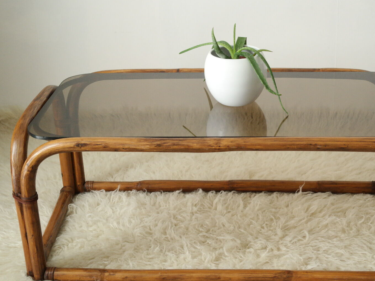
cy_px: 147
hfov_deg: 29.7
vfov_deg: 22.6
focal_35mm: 65
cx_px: 234
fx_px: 704
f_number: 5.6
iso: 1600
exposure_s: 1/25
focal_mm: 35
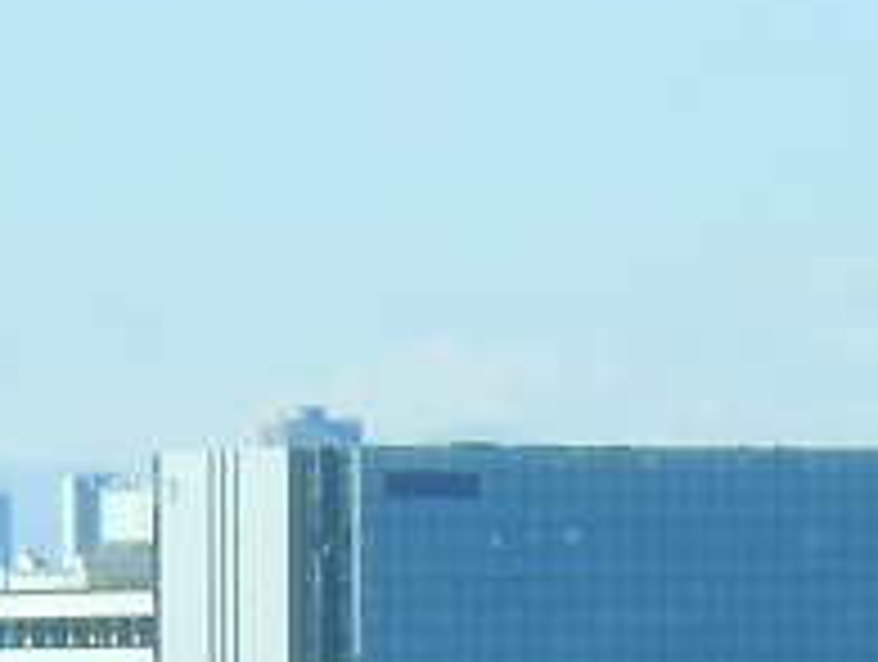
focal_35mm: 760
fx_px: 19312
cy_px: 1662
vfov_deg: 2.0
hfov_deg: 2.6
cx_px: 162
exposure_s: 1/100
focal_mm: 24.03
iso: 80
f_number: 6.7
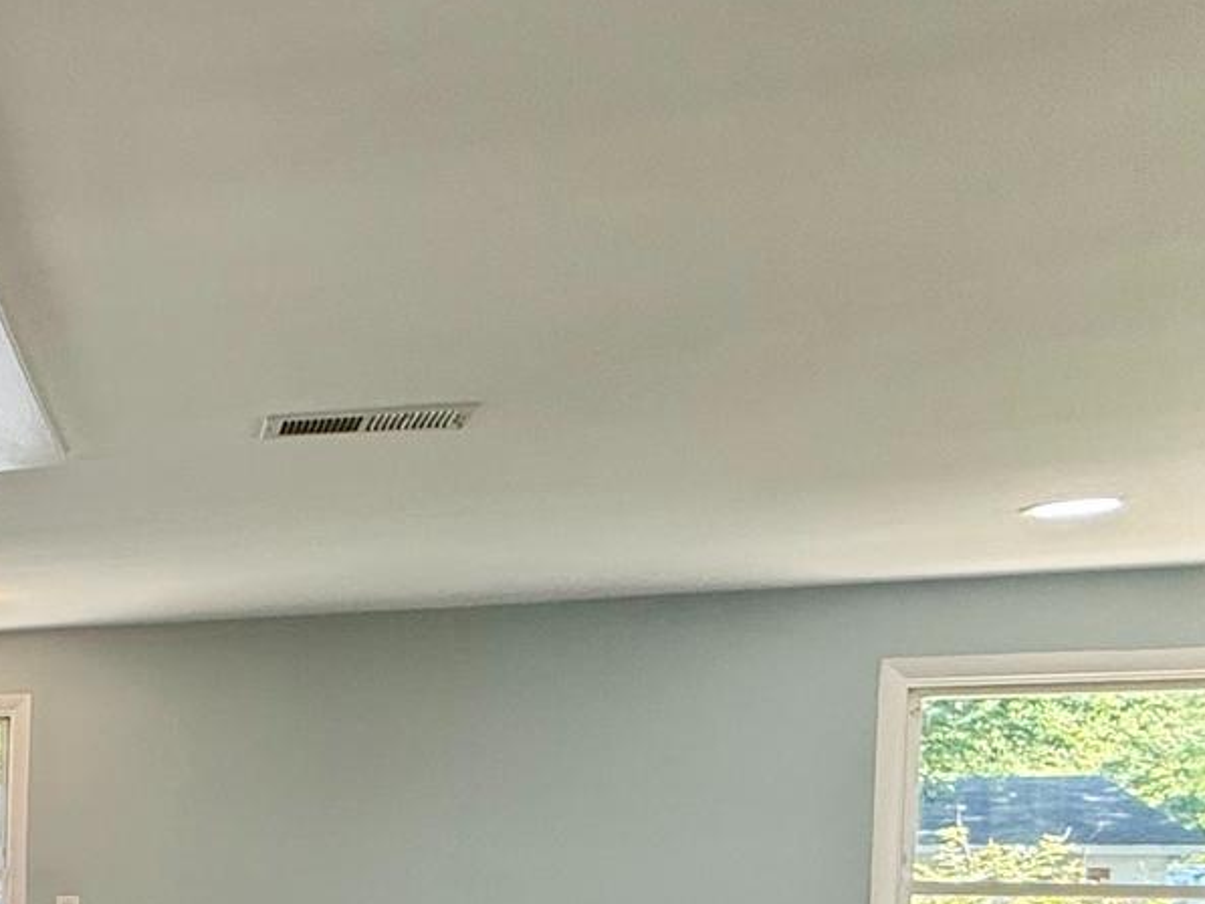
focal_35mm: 48
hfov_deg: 25.7
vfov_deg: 28.4
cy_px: 912
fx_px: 1671
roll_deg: -1.0
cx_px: -725
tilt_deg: -1.1
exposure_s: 1/120
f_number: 2.2
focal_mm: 2.22
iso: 160
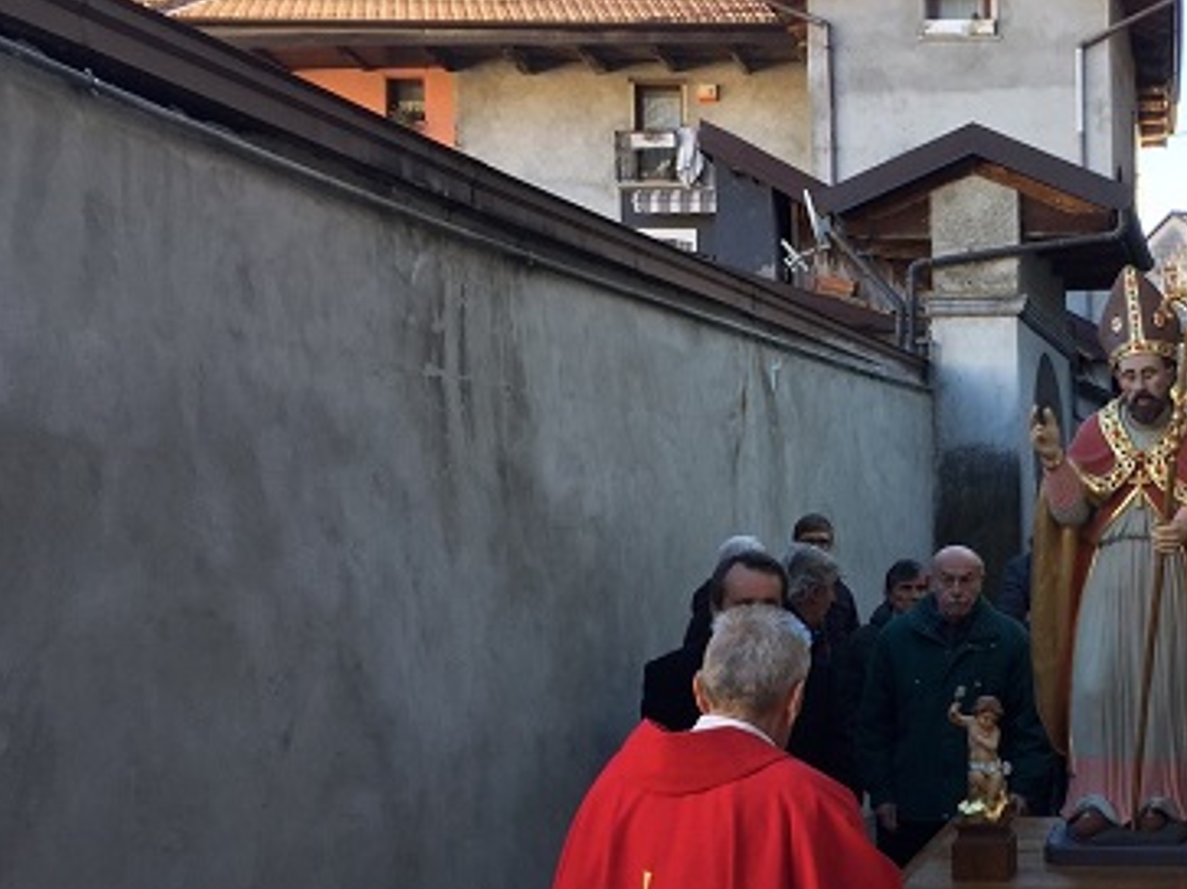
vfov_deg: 25.8
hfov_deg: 32.8
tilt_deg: -0.4
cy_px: 642
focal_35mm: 56
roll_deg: +0.6
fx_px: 1920
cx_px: 1040
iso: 32
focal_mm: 4.15
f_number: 2.2
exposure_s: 1/104
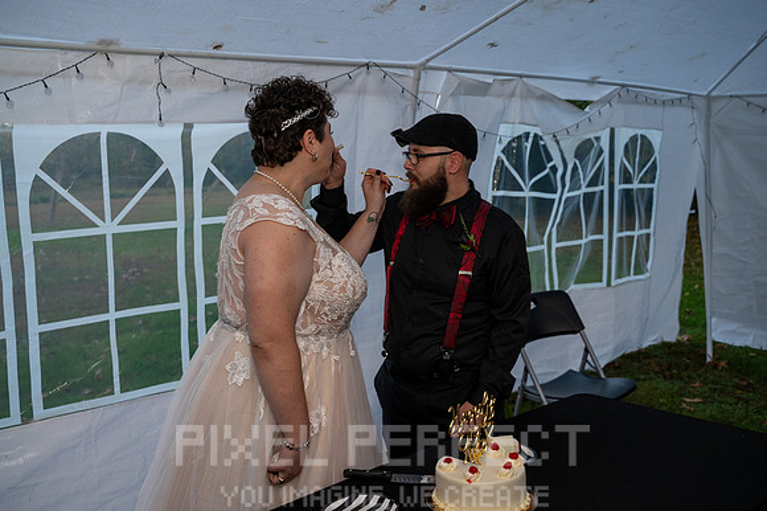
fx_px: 713
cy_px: 256
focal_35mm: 34
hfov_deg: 56.5
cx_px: 384
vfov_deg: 39.4
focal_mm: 33.5
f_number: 4
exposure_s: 1/200
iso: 2000
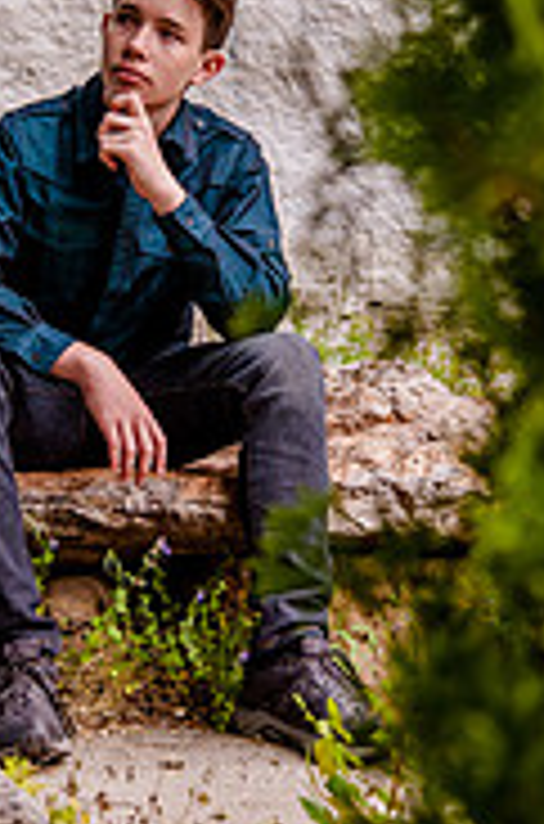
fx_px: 3260
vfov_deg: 14.3
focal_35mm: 143
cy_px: 234
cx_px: 268
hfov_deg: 9.5
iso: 800
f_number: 4
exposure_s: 1/400
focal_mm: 58
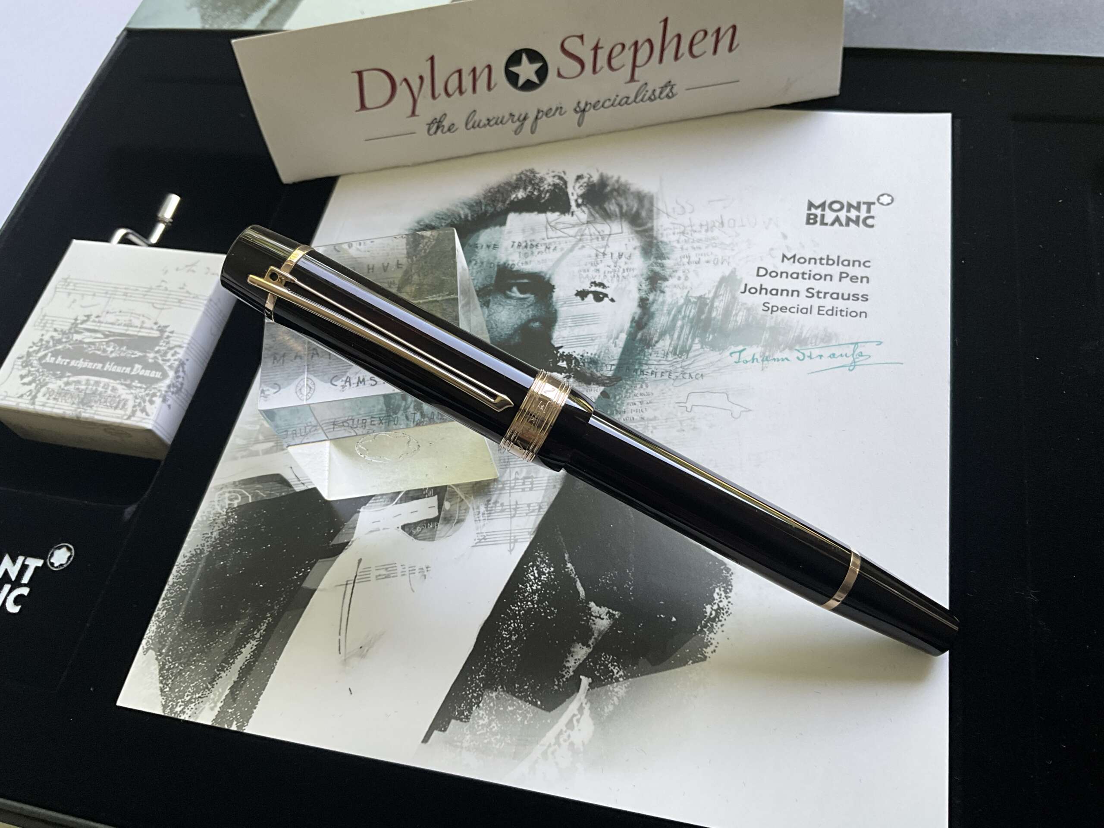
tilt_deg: -59.2
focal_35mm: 29
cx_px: 552
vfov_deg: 48.2
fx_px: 925
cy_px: 414
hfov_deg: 61.7
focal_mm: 3
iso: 50
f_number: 1.8
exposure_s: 1/122
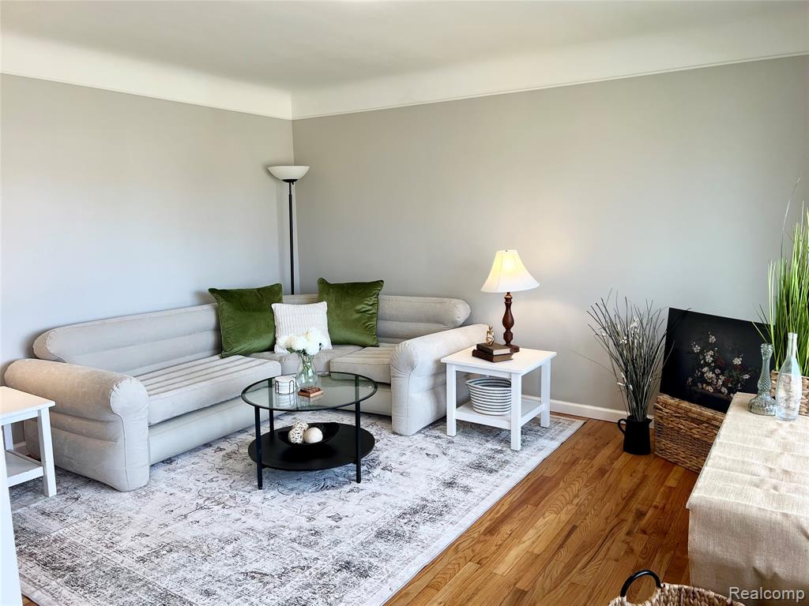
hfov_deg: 67.3
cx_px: 404
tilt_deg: -8.4
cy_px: 303
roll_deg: +1.5
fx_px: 608
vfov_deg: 53.1
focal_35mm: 26
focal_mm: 5.7
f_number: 1.5
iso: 50
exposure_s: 1/120
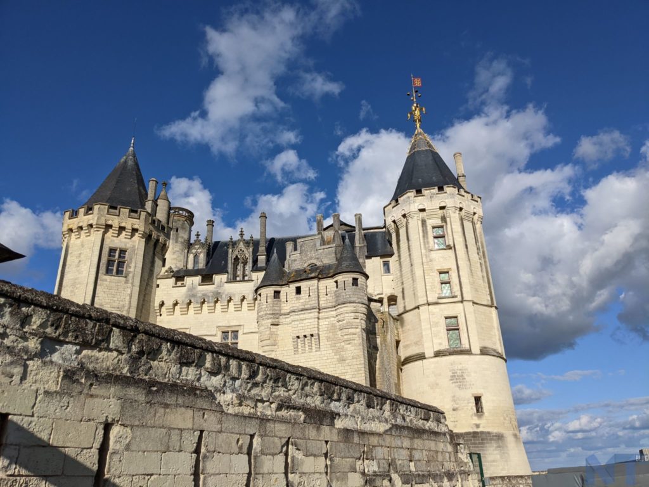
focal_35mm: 27
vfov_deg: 51.4
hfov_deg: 65.3
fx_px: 506
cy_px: 244
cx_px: 324
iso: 67
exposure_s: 1/5848
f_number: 1.73
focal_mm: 4.38
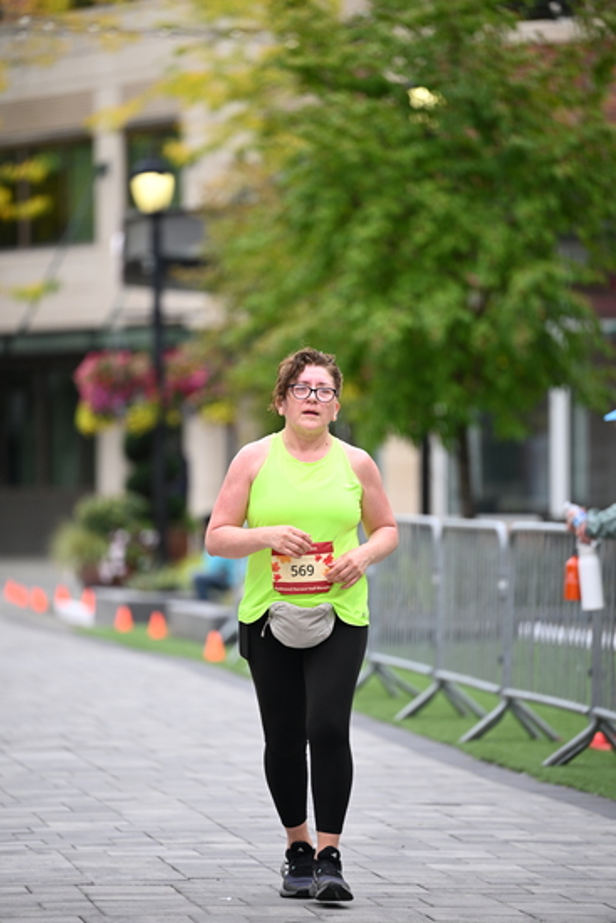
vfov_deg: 10.3
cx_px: 308
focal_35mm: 200
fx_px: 5130
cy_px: 462
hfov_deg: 6.9
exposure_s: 1/1600
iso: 640
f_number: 2.8
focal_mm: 200
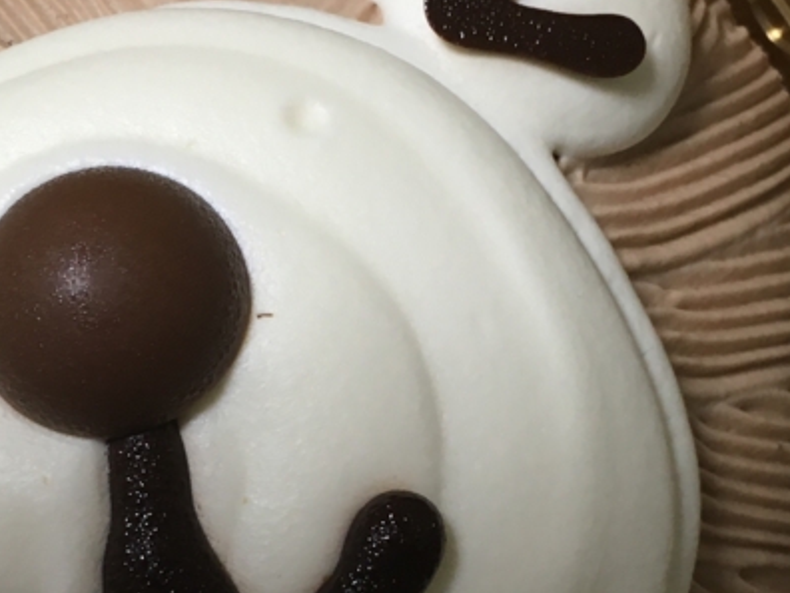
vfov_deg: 19.6
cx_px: 285
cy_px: 385
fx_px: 1712
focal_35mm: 75
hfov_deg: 25.9
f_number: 2.2
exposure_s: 1/30
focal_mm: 4.15
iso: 64
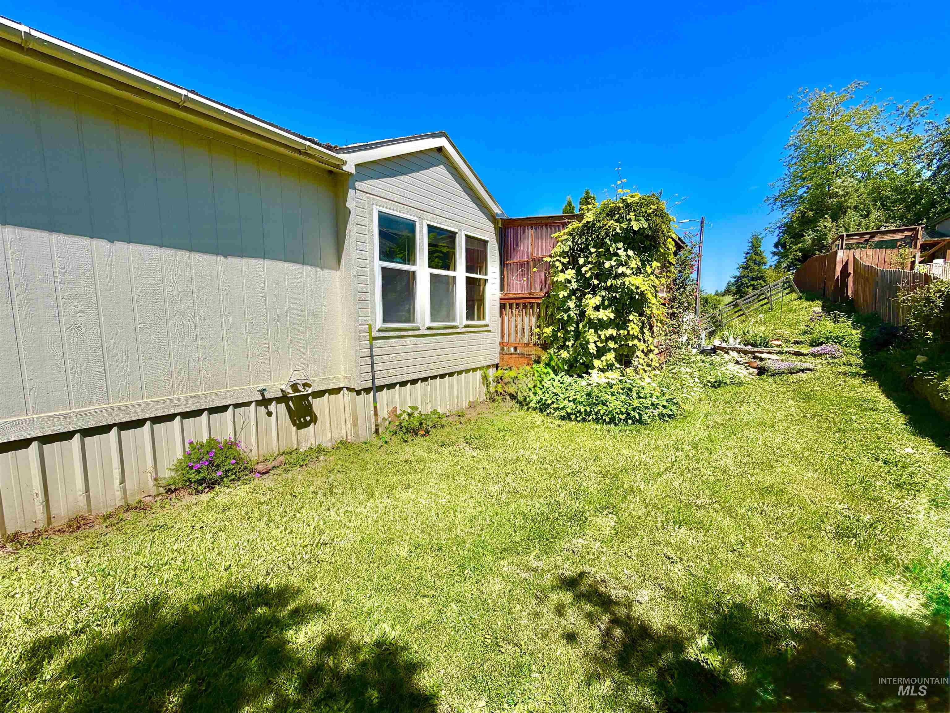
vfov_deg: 85.7
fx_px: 384
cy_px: 356
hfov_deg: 102.1
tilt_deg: -5.2
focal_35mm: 14
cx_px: 475
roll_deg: +0.0
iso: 20
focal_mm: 2.22
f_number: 2.2
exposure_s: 1/1698
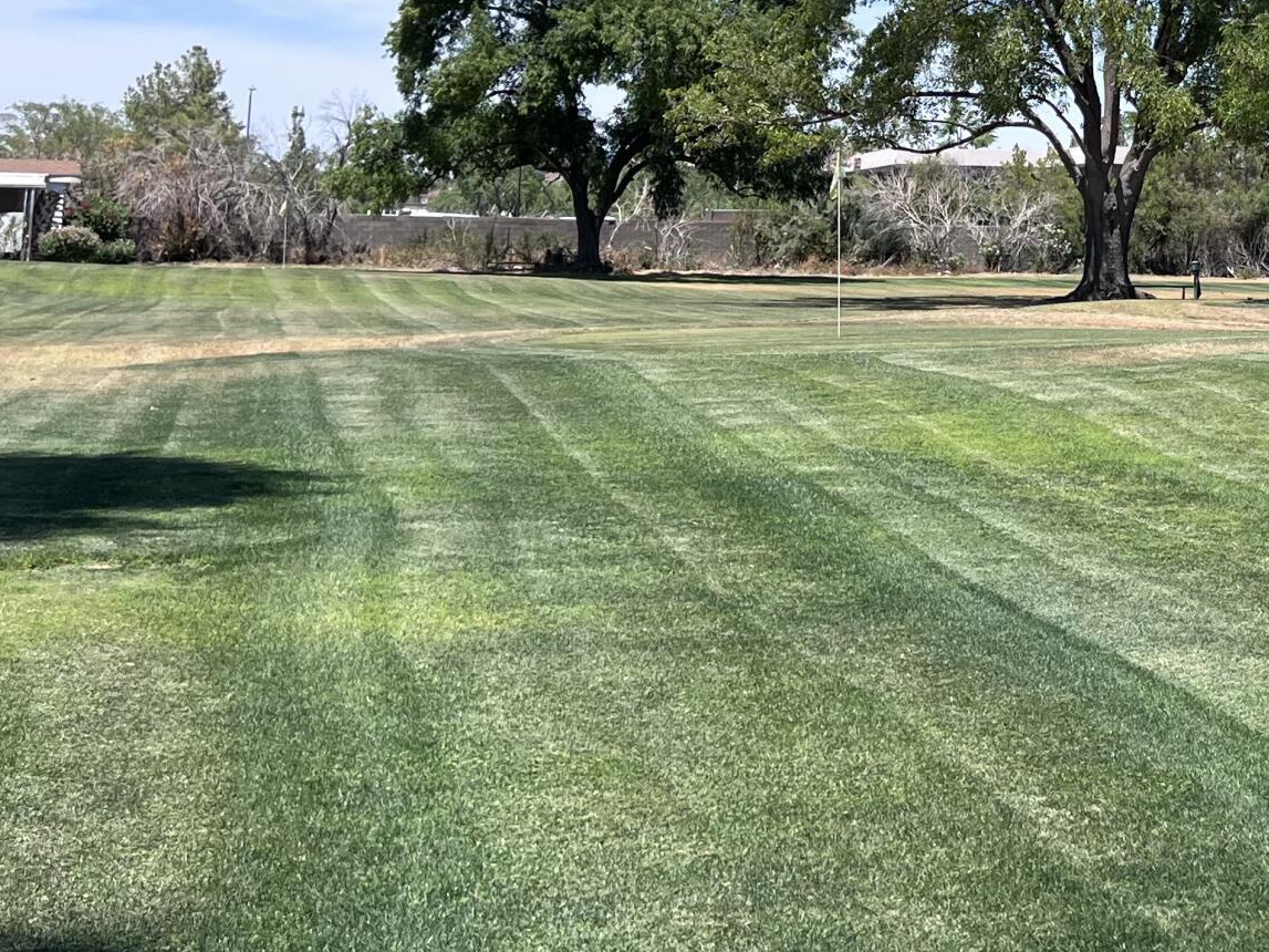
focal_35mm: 68
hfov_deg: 26.9
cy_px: -15
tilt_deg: +5.5
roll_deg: -1.9
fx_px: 2493
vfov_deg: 20.8
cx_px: 1290
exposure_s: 1/3831
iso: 50
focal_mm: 5.7
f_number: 1.5
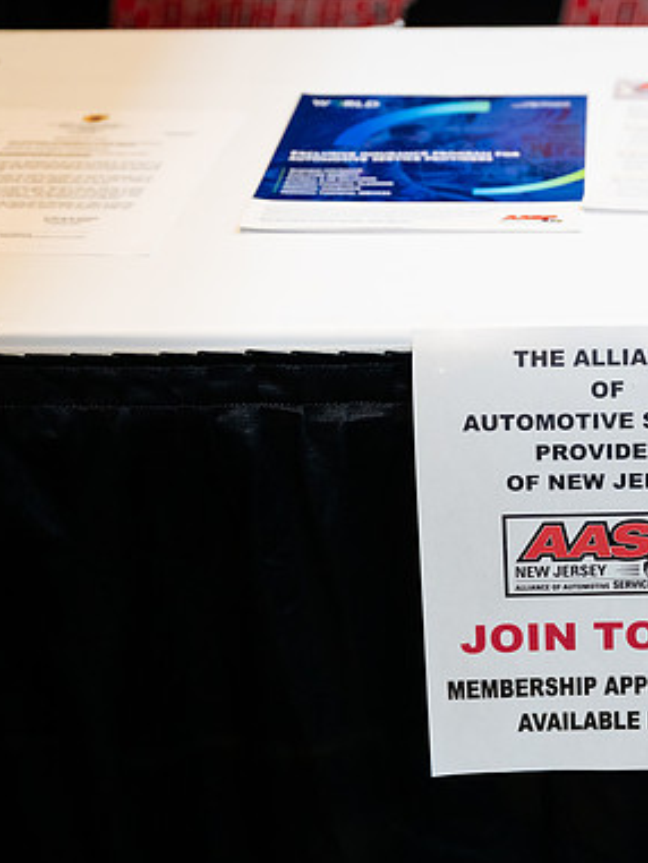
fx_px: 1896
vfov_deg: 25.7
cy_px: 425
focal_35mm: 76
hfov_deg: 19.0
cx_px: 592
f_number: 3.2
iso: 3200
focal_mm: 49
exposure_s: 1/200
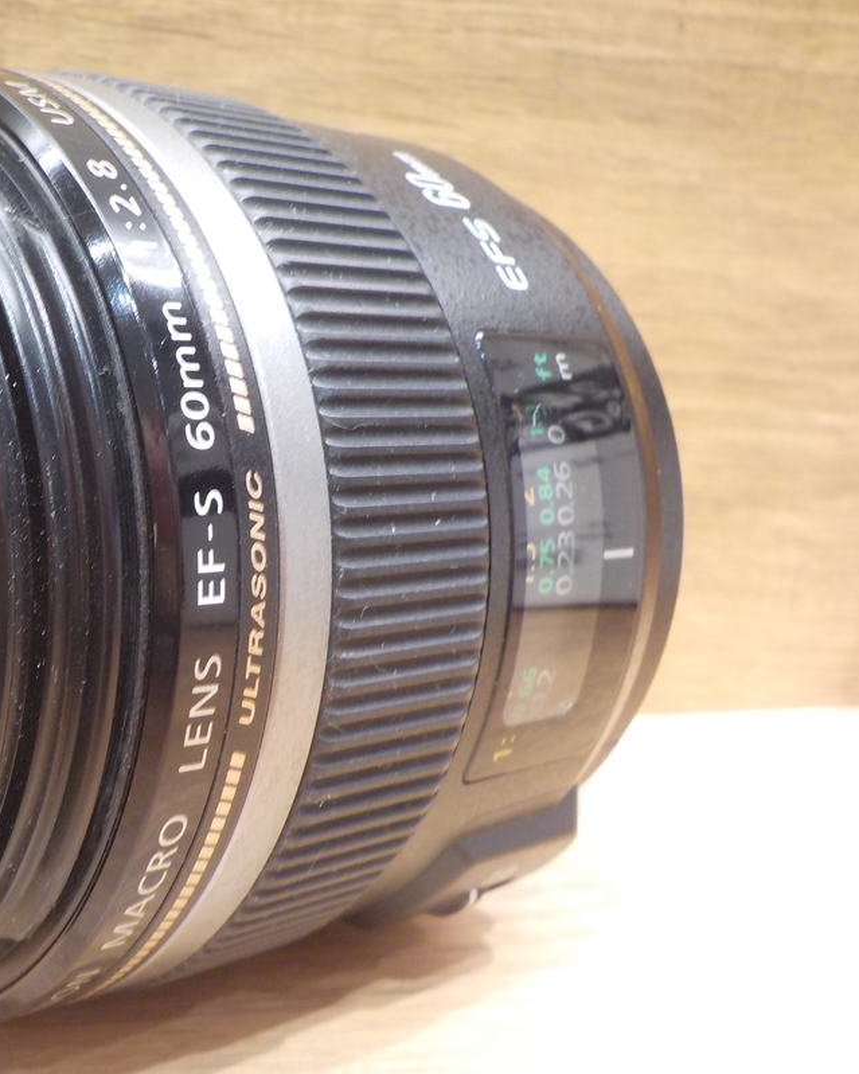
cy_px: 496
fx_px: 1399
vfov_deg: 42.0
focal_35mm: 44
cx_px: 137
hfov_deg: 32.9
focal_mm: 4.1
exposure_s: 1/30
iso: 125
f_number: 3.3
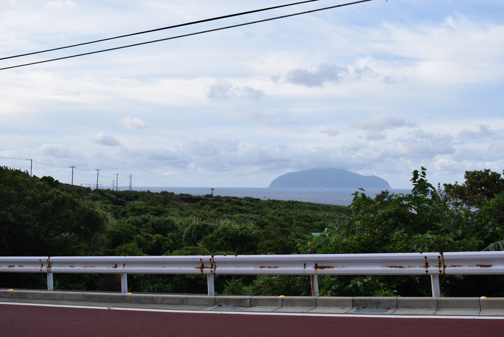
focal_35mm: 39
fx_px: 546
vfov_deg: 34.3
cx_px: 252
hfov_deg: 49.5
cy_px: 168
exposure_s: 1/250
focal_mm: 26
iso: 100
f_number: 7.1
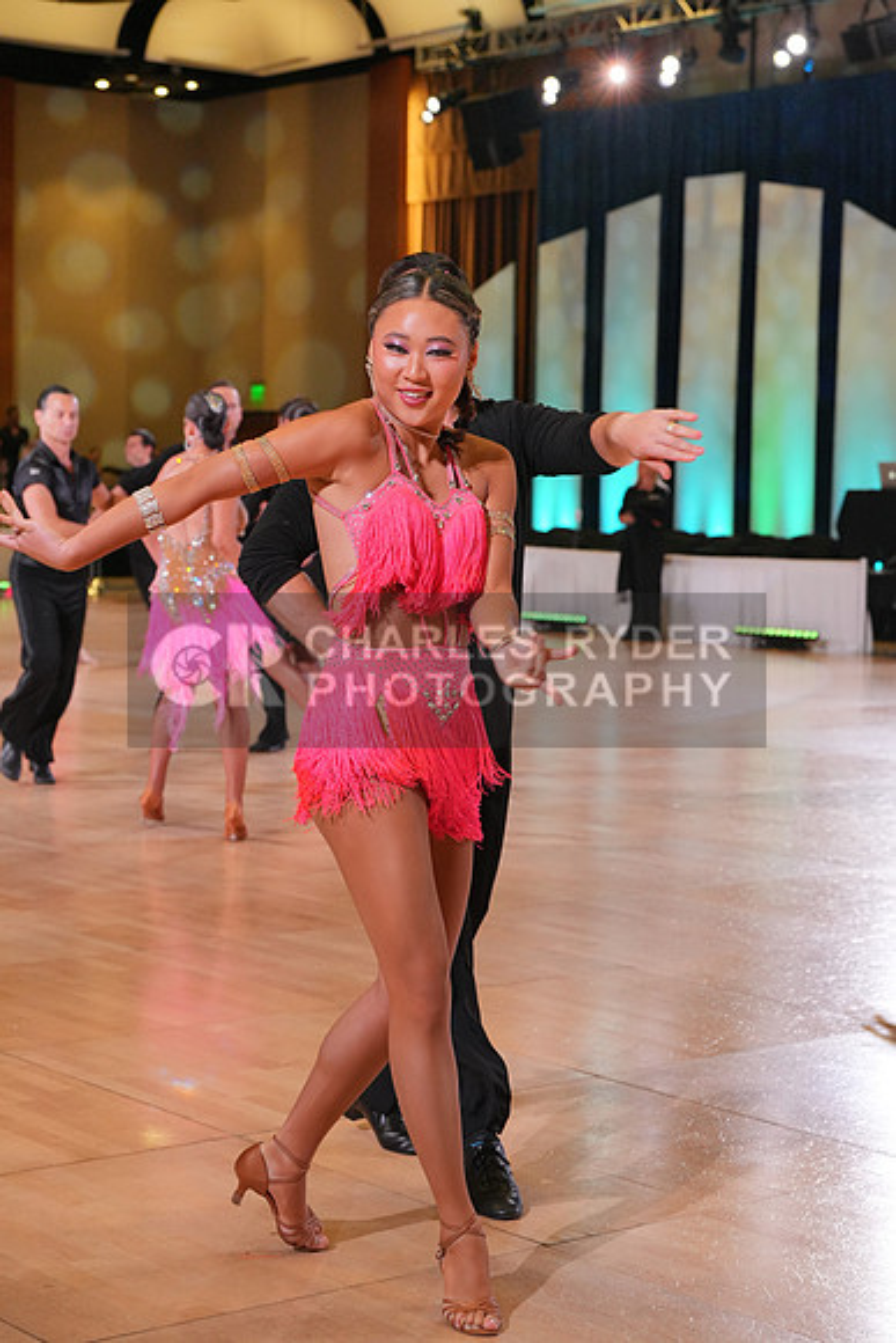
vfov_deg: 28.8
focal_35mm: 70
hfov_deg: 19.5
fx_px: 2612
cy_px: 672
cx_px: 448
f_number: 5.6
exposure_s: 1/400
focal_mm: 70
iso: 4000
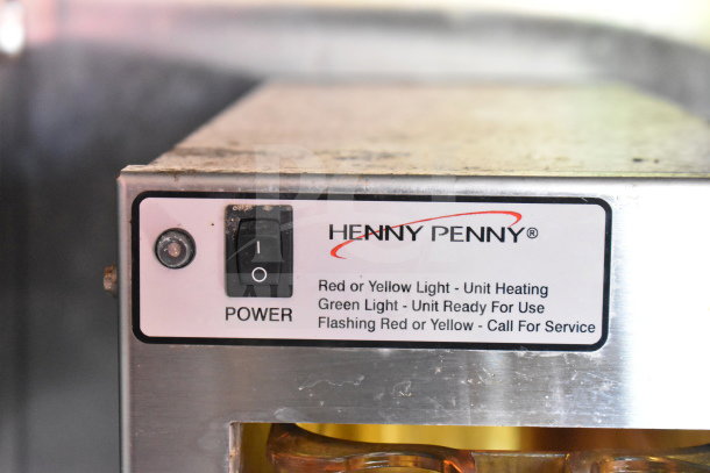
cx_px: 355
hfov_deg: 24.6
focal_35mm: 82
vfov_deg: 16.6
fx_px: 1627
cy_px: 236
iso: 7200
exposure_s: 1/100
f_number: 5.6
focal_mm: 55
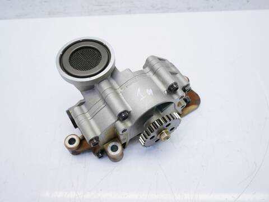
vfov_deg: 46.8
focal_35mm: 30
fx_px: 233
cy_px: 101
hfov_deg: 60.0
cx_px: 134
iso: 200
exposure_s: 1/125
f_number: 3.7
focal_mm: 15
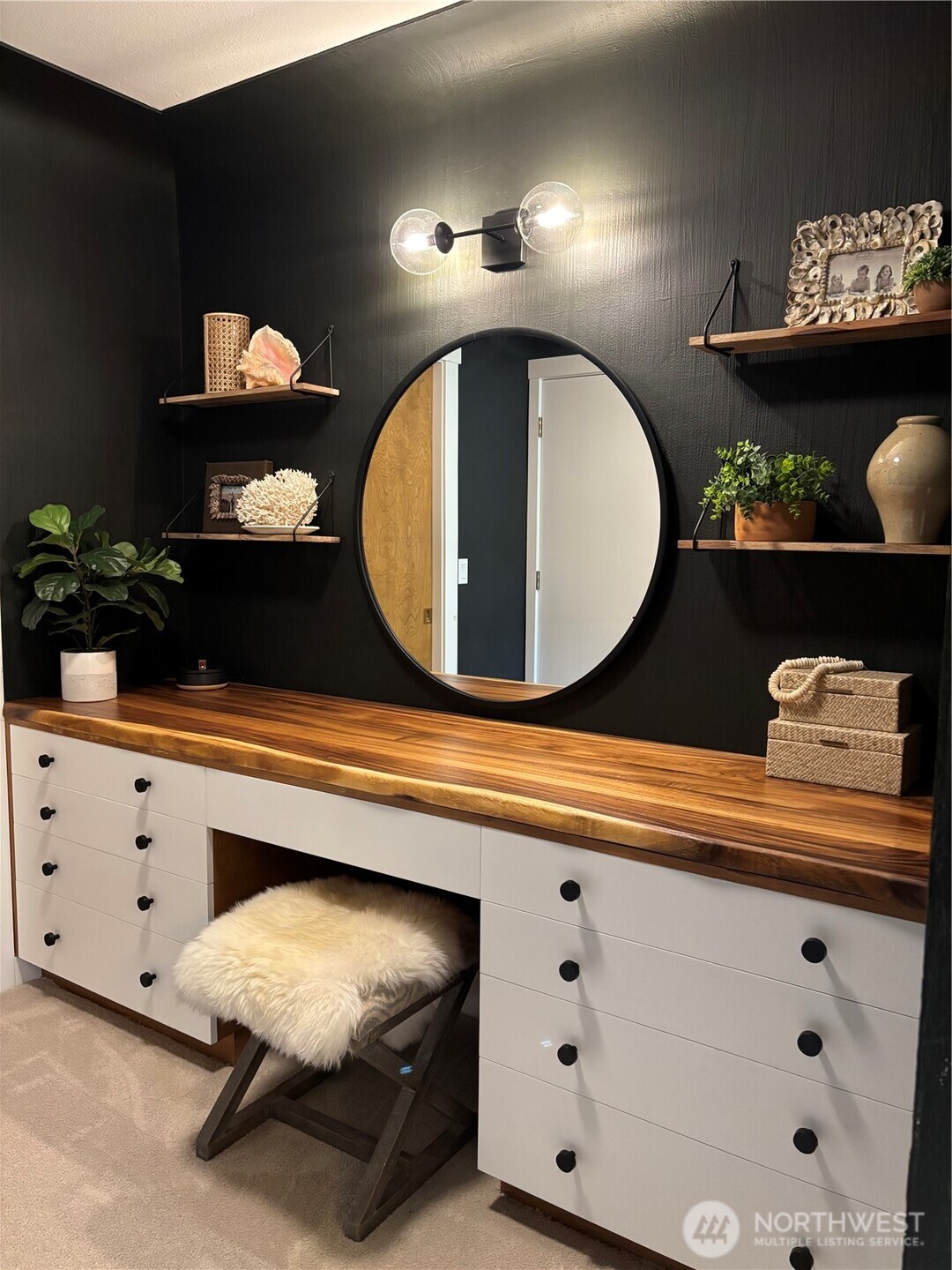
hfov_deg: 53.1
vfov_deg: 67.3
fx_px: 953
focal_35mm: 26
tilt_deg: -6.7
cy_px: 635
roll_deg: -0.8
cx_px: 476
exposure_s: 1/60
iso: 500
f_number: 1.6
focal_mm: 5.96
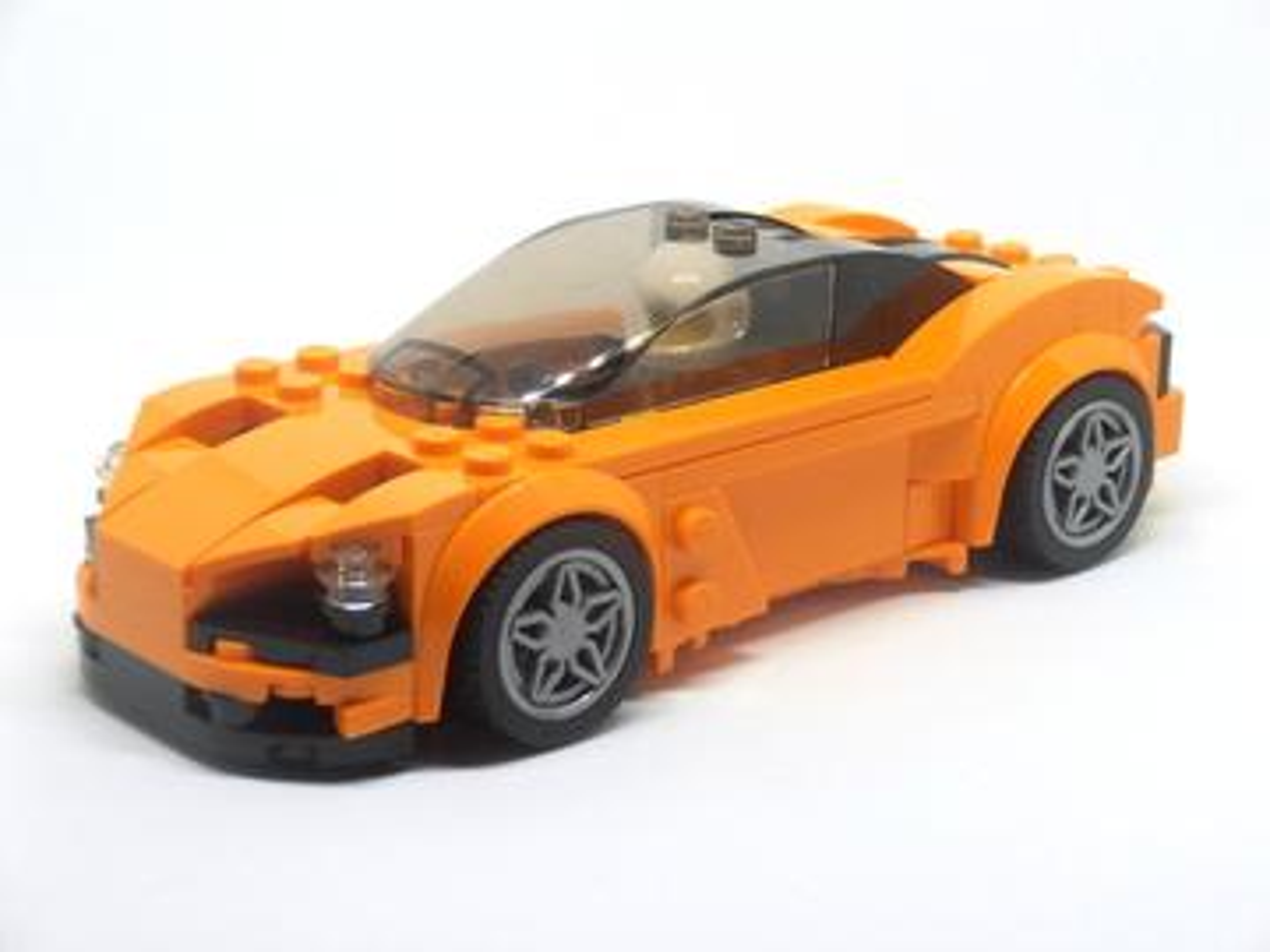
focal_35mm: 88
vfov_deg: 16.8
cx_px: 635
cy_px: 476
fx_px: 3229
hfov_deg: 22.3
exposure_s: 1/30
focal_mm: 15.51
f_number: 5.1
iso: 125
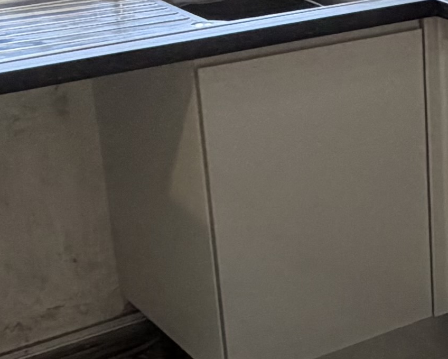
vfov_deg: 16.7
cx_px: 643
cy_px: 155
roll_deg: -0.8
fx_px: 1220
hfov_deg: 18.7
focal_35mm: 92
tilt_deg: -19.4
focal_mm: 2.22
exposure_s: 1/50
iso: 200
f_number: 2.2
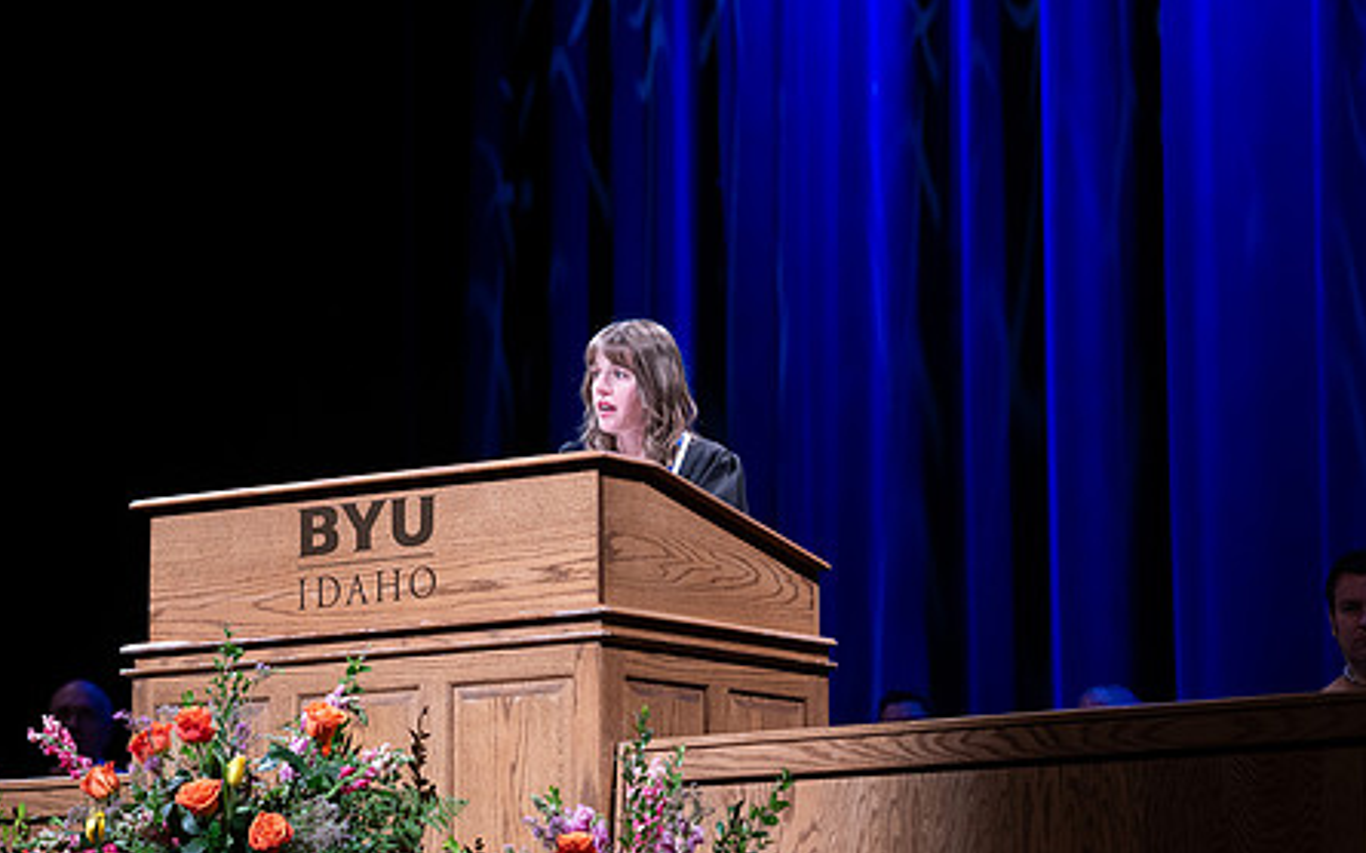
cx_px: 593
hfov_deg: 17.2
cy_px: 460
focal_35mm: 121
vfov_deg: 10.8
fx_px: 4504
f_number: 2.8
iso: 640
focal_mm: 85
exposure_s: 1/200
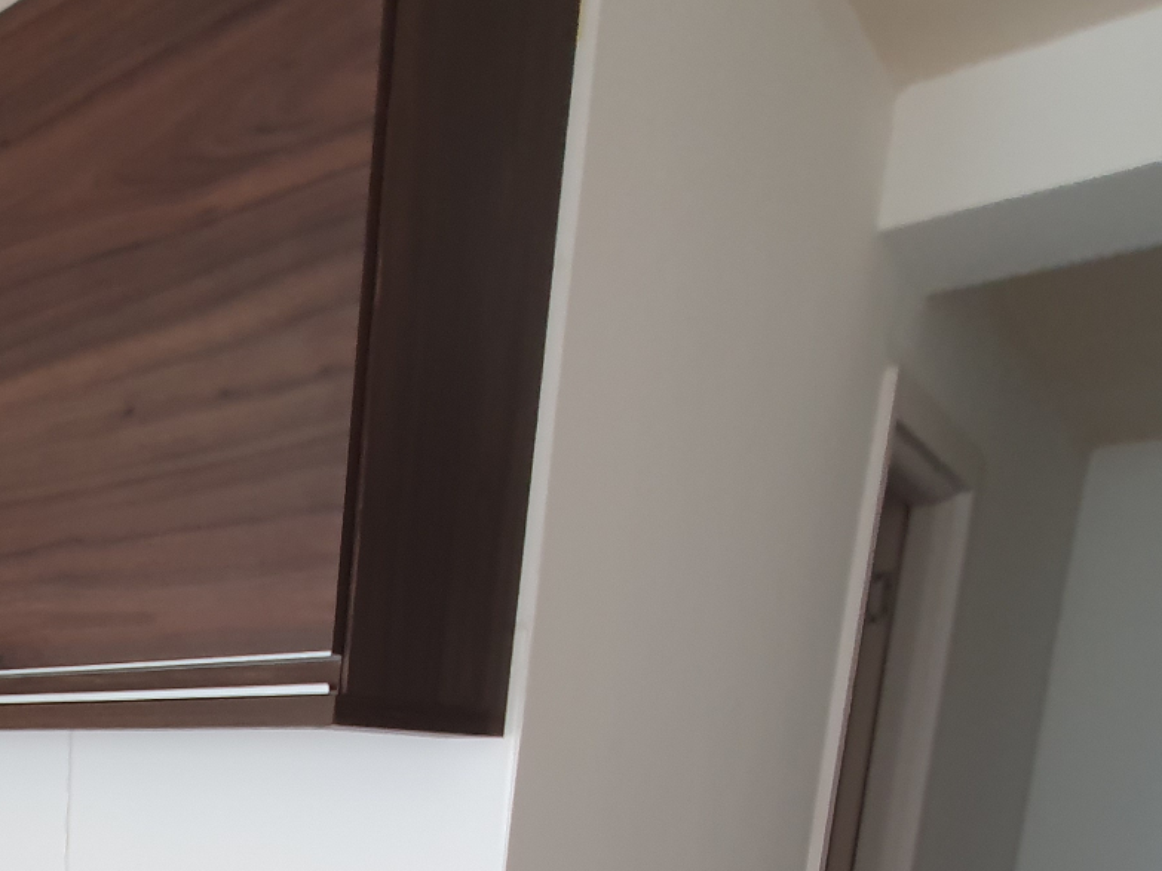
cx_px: -25
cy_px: 981
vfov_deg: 35.2
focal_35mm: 34
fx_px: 1141
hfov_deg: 44.9
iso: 160
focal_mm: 1.8
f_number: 2.2
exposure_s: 1/50
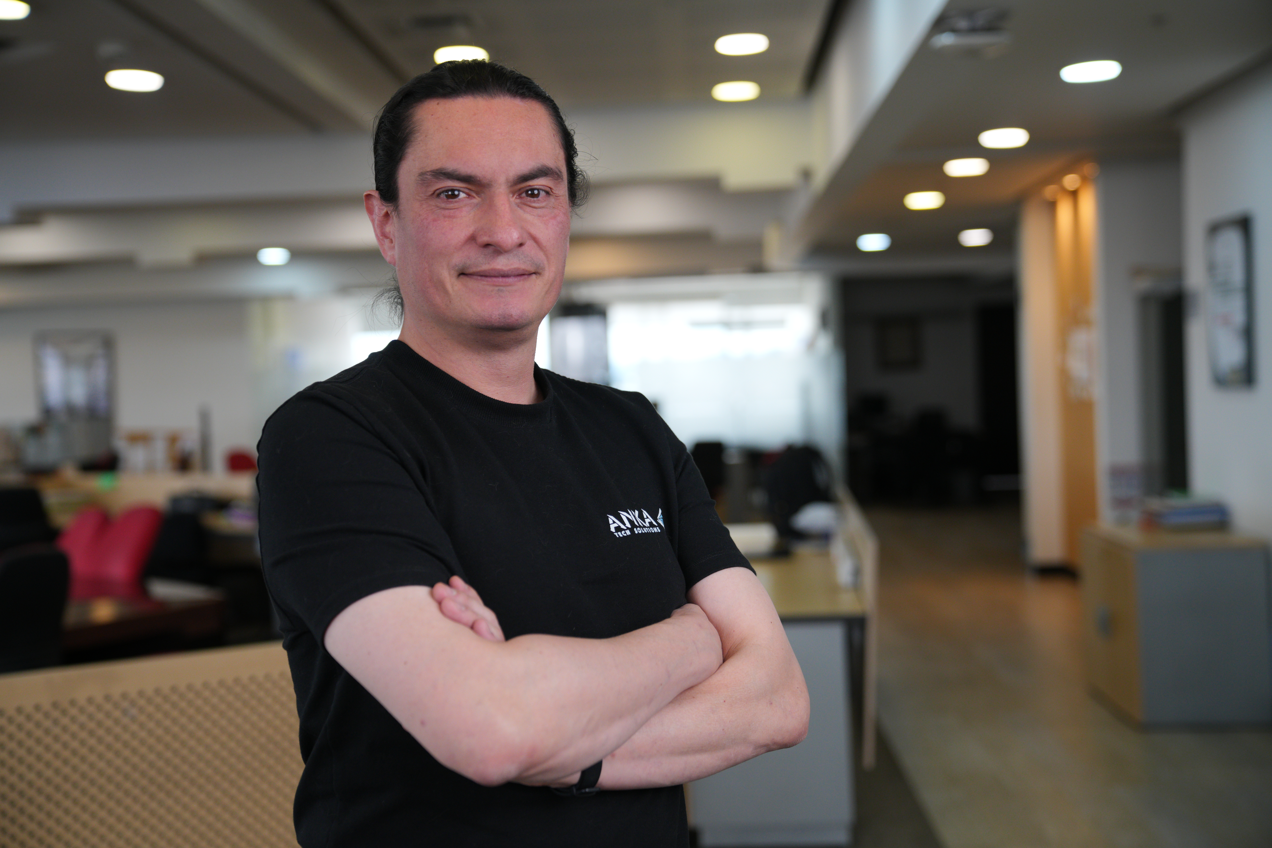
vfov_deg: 27.5
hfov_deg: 40.3
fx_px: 1731
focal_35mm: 49
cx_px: 636
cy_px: 424
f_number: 2.8
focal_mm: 49
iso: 800
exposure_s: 1/500
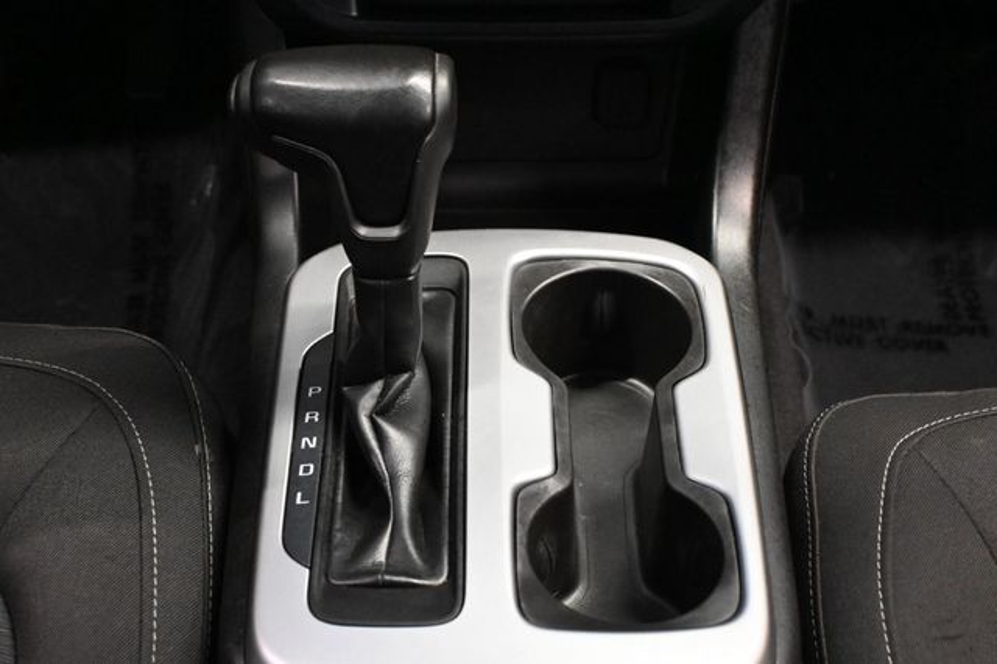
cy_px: 332
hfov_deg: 35.1
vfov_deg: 23.8
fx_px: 1578
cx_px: 498
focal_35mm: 57
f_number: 5.6
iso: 7200
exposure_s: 1/60
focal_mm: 38
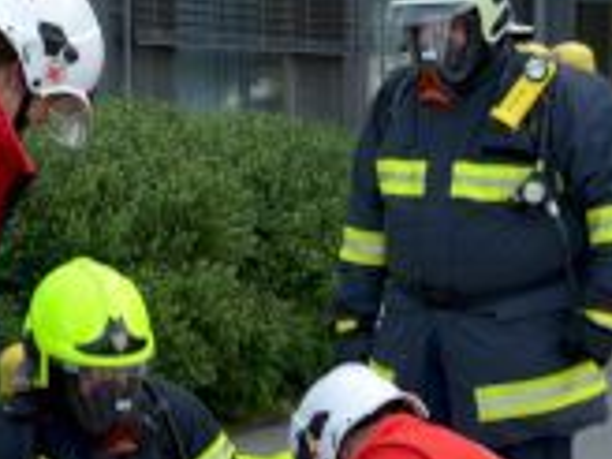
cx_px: 425
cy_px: 556
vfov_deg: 10.2
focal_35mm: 143
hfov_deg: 13.8
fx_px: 2527
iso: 200
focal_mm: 25
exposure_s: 1/160
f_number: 6.3
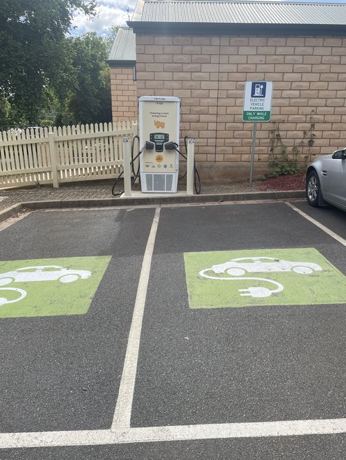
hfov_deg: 53.1
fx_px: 346
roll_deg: +1.0
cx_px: 173
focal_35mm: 26
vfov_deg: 67.3
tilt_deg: -13.5
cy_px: 230
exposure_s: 1/2398
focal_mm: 4.2
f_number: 1.6
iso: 50
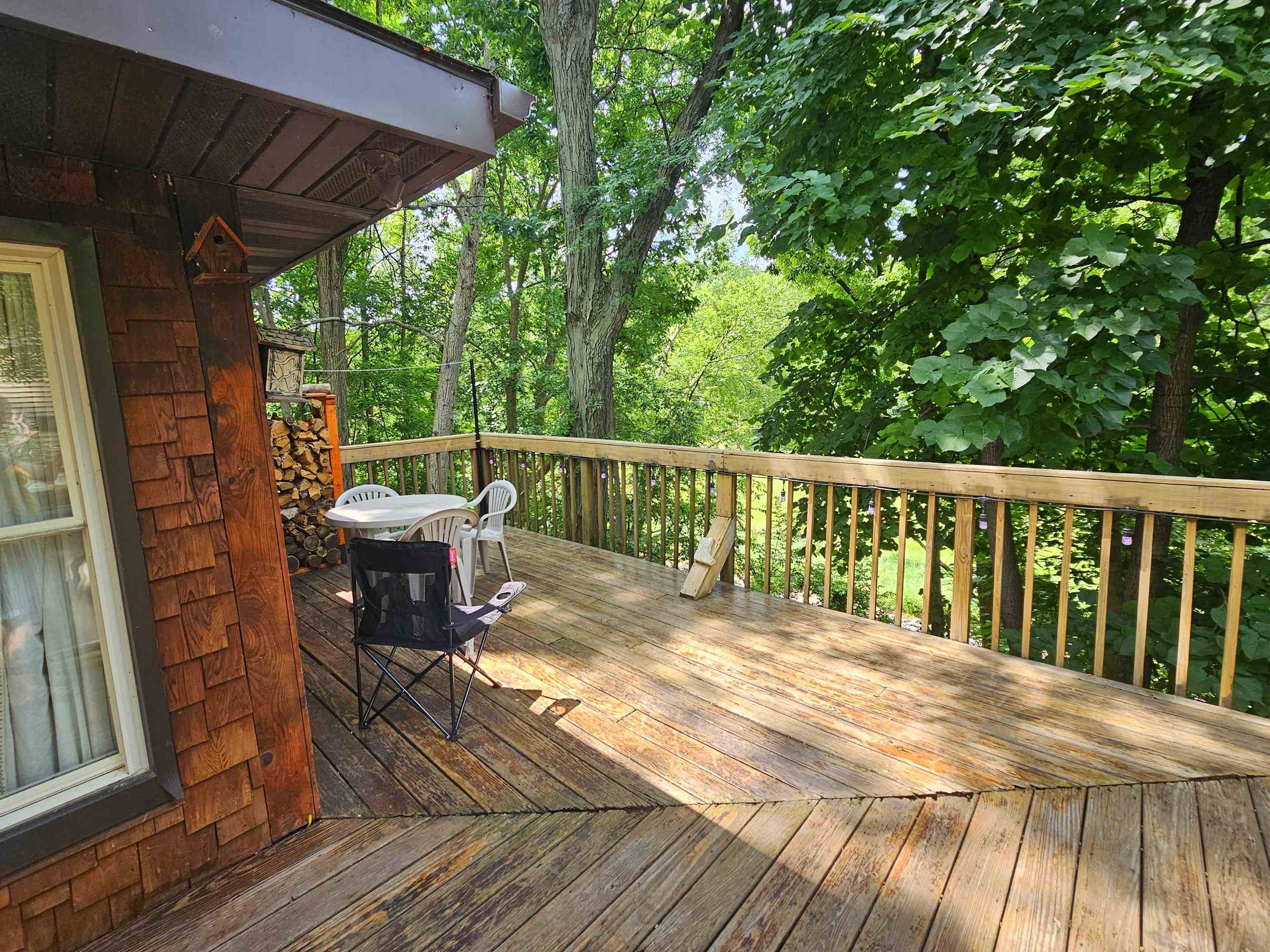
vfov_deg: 85.5
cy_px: 442
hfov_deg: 102.0
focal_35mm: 14
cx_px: 618
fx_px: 514
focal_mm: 2.2
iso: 50
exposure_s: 1/182
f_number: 2.2
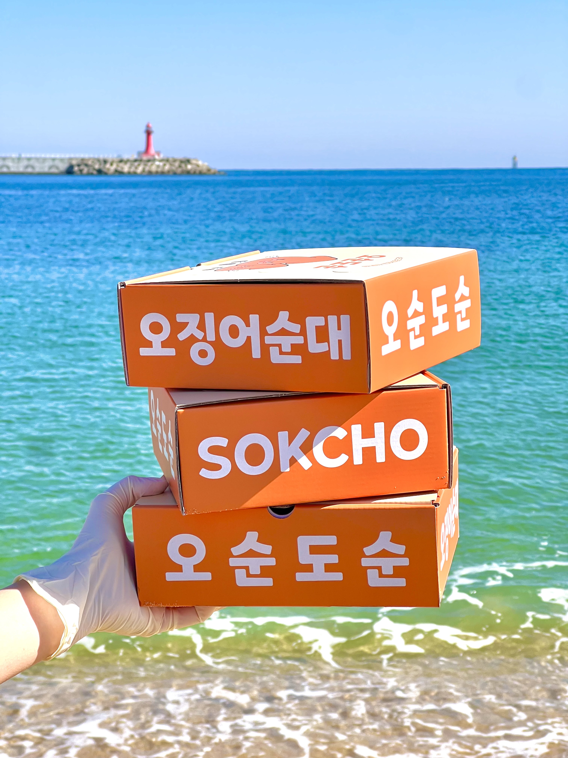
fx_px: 1685
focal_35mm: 77
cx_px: 284
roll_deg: +0.3
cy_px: 379
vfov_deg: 25.3
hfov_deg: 19.1
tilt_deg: -6.7
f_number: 2.8
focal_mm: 9
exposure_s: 1/821
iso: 32
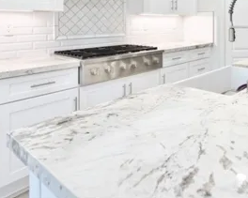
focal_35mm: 29
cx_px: 212
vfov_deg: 48.1
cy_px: 50
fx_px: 213
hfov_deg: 54.5
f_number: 4
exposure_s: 1/13
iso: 125
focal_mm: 17
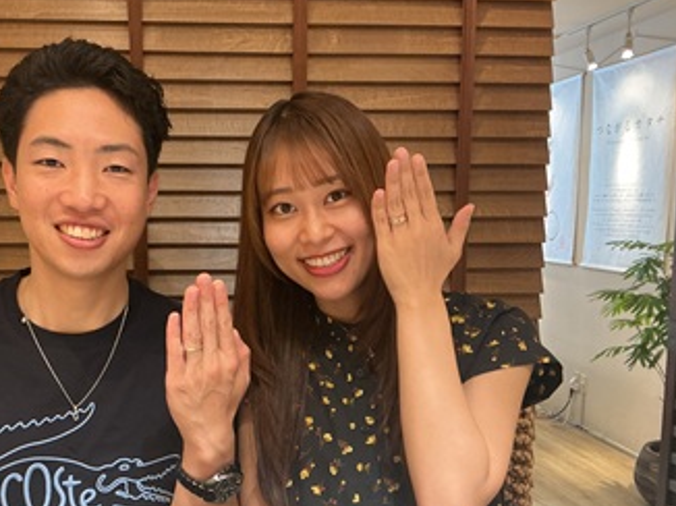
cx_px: 230
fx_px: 781
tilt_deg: -8.0
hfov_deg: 46.2
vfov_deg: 35.7
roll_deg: -0.3
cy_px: 322
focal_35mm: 40
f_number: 1.8
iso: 160
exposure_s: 1/60
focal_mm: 3
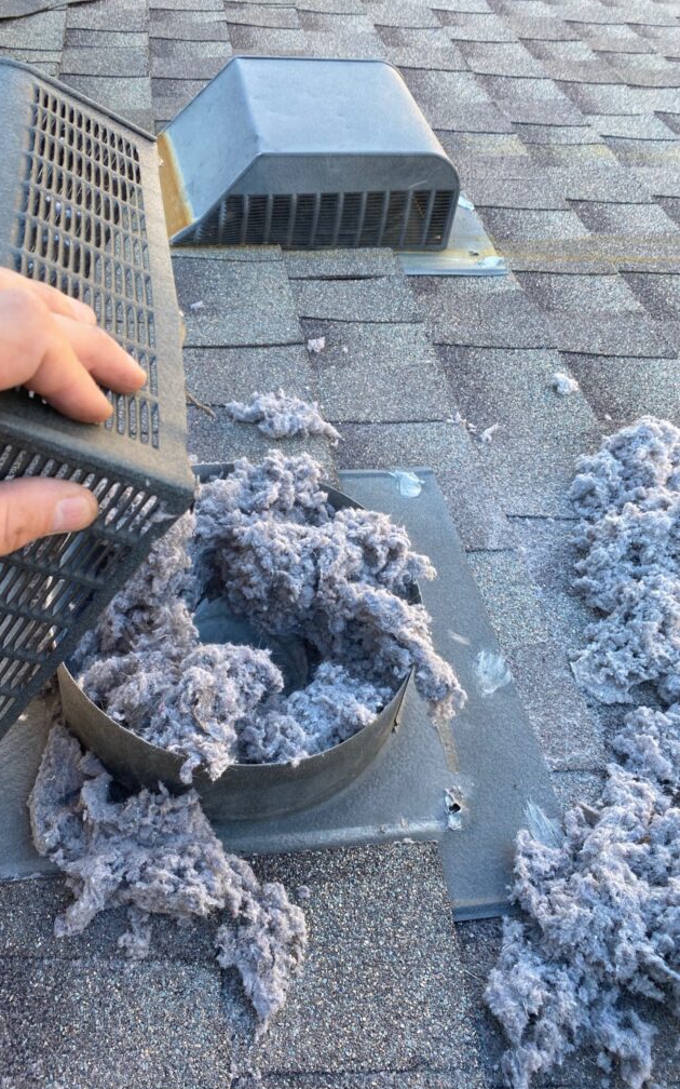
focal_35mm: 28
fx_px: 830
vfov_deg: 66.5
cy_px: 547
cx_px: 270
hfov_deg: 44.3
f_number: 1.8
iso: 32
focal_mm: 4.25
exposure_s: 1/148
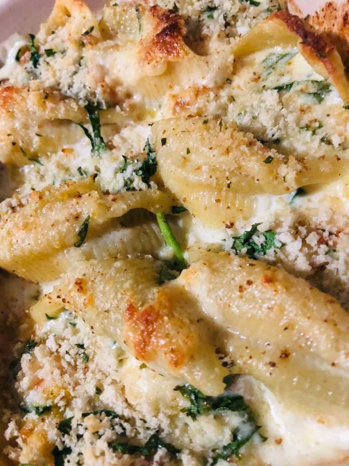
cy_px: 233
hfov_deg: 49.7
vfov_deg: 63.4
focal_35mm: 28
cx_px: 174
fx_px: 376
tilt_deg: -59.5
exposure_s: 1/5
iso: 100
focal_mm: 3.99
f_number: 1.8
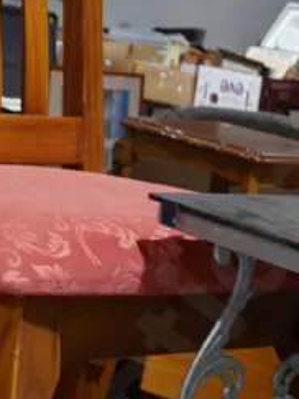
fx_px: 1556
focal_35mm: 135
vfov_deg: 14.2
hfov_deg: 11.0
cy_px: 453
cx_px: 103
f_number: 3.6
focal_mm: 16
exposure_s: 1/60
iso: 250
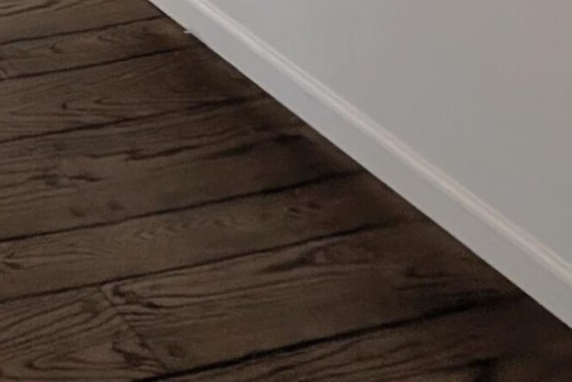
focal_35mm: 56
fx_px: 890
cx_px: -453
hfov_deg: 22.1
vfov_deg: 16.6
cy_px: -428
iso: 53
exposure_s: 1/120
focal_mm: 2.02
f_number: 1.7
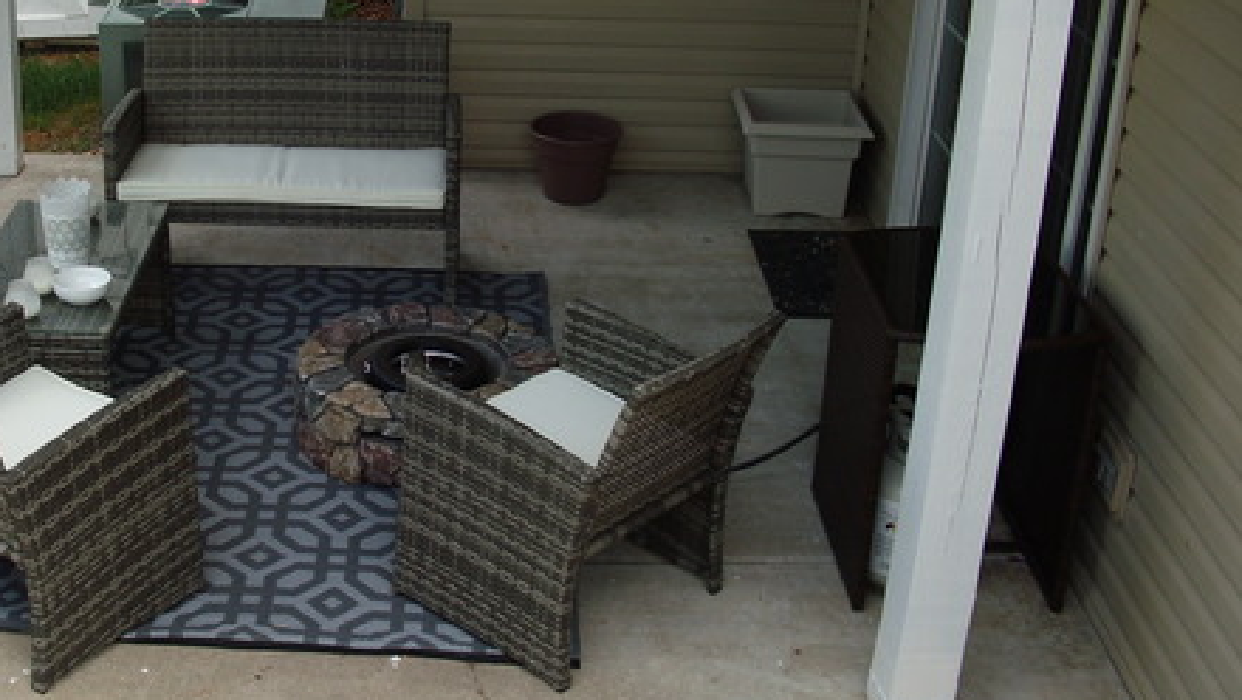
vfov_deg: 21.0
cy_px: 217
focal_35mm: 57
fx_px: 1878
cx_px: 344
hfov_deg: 35.9
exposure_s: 1/200
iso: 80
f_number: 3.1
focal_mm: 6.3
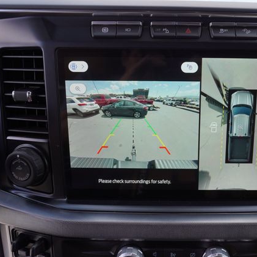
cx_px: 172
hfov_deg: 51.5
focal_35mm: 31
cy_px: 130
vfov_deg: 52.5
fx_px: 260
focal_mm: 16
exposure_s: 1/100
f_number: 4.5
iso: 100
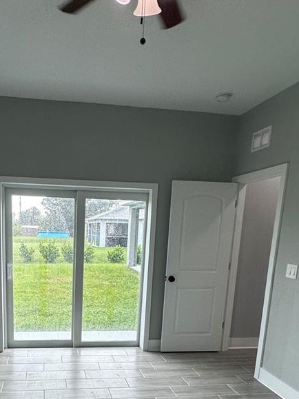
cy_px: 291
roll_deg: -0.4
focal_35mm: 29
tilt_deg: -11.6
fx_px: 334
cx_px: 87
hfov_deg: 47.0
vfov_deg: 59.0
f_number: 2.2
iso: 80
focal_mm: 2.22
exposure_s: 1/120
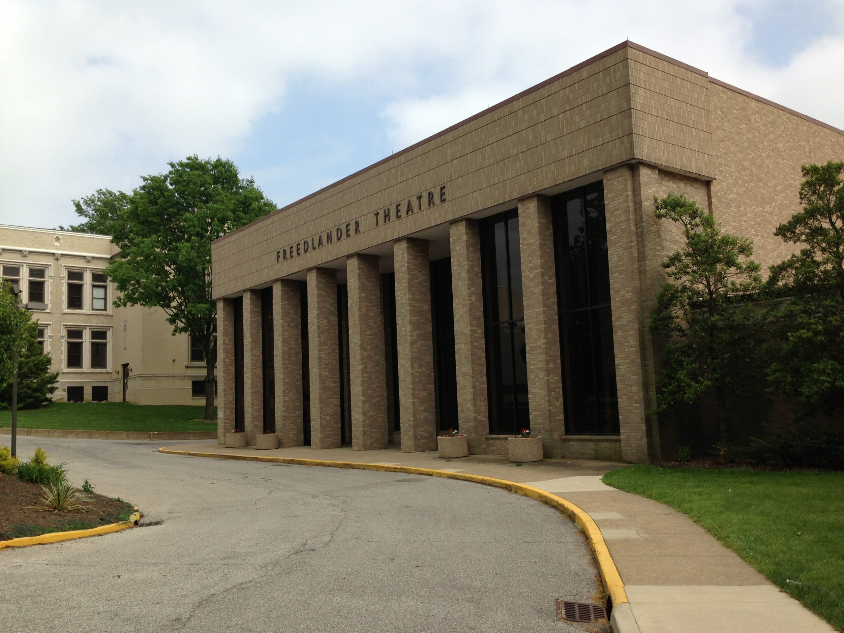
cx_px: 422
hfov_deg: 55.4
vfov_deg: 42.9
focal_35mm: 33
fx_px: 805
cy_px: 316
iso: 50
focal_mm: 4.13
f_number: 2.4
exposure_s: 1/1391
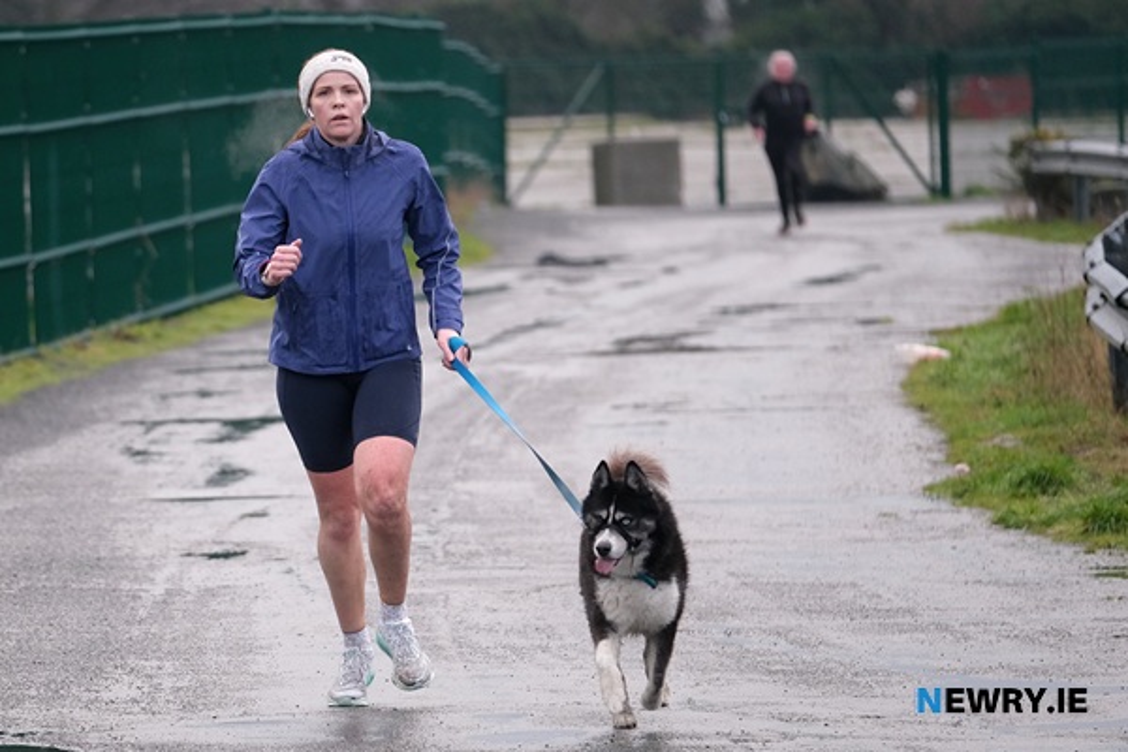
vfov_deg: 6.5
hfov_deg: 9.8
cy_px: 376
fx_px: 6579
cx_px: 564
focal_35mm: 210
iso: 1000
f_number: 2.8
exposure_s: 1/800
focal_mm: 140
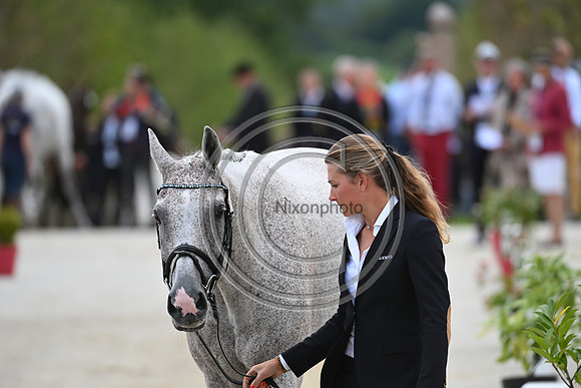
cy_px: 194
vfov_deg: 3.4
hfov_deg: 5.2
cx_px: 290
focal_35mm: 400
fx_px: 6457
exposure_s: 1/1600
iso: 640
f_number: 5.6
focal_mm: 400
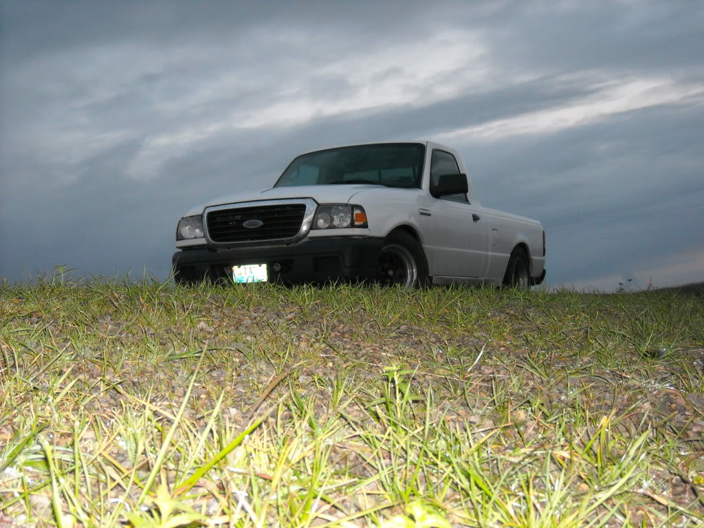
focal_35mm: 61
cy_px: 264
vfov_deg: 24.0
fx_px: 1241
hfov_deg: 31.7
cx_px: 352
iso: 400
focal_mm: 9.9
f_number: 3.5
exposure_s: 1/125
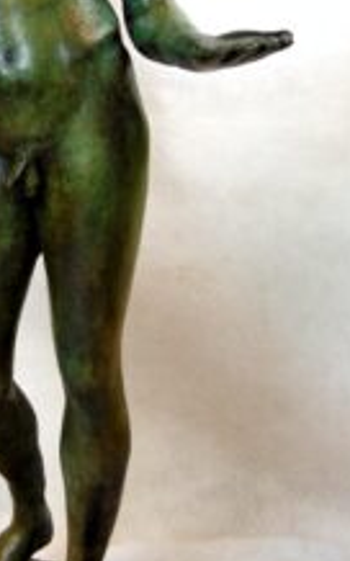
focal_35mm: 75
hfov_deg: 17.0
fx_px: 1146
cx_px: 8
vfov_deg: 27.2
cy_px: 145
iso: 80
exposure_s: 1/30
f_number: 3.2
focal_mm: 5.8
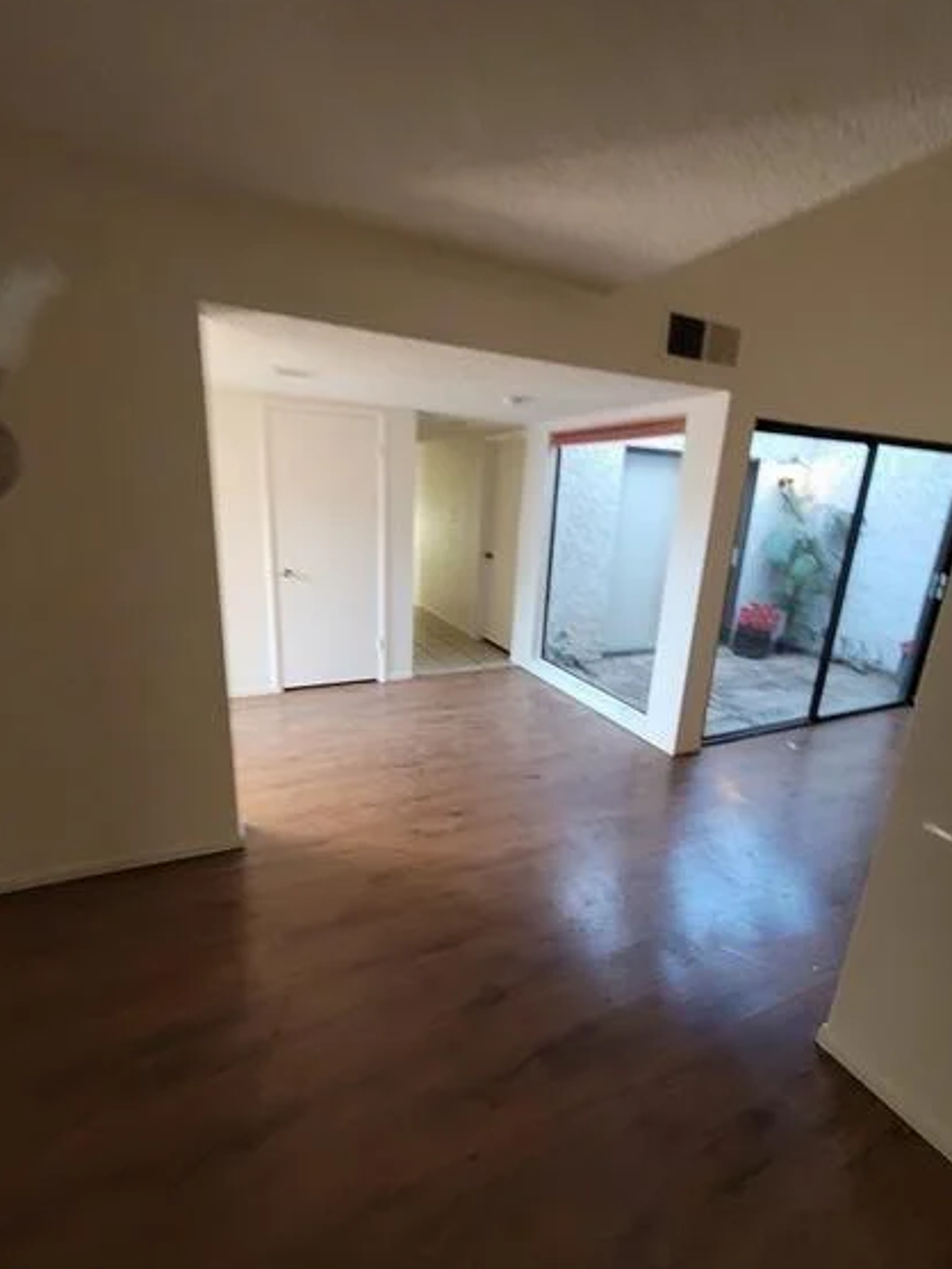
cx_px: 469
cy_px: 649
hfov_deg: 85.7
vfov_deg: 102.0
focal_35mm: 14
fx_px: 513
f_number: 2.2
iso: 320
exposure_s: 1/30
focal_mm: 2.2
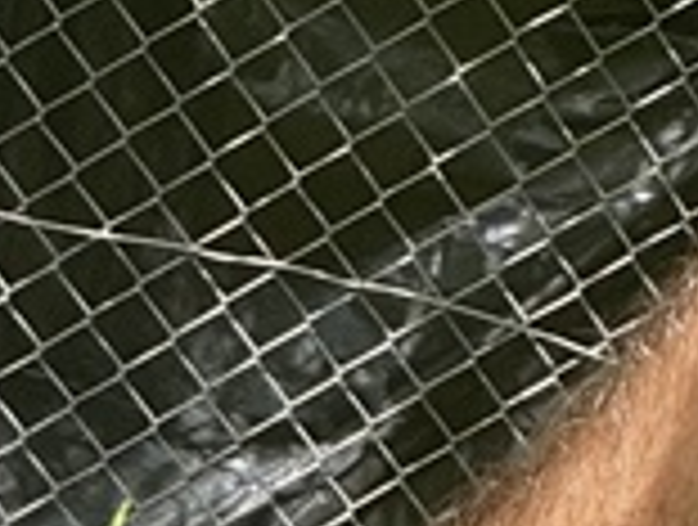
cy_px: 944
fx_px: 2991
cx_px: 41
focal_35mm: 148
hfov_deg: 13.2
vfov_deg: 9.6
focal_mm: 2.71
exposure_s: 1/132
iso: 25
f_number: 2.2
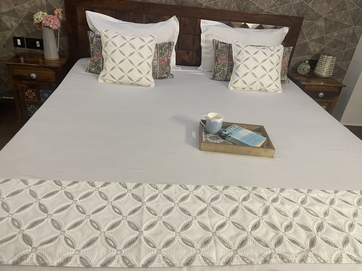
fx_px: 272
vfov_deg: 53.1
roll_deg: -6.2
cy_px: 136
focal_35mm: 26
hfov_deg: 67.3
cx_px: 181
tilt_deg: -30.4
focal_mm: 4.2
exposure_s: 1/50
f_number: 1.6
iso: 100
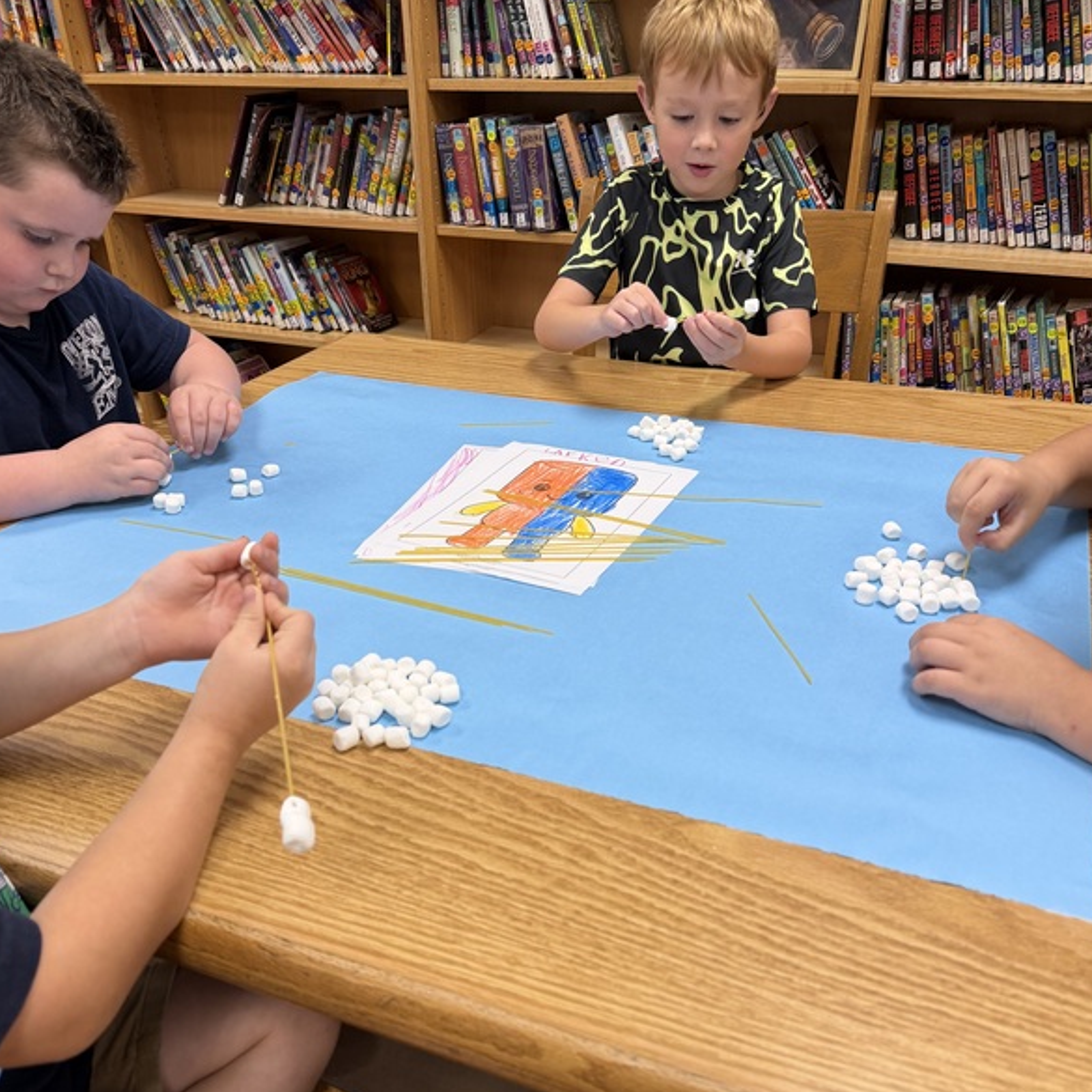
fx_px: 1035
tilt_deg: -33.5
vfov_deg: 55.2
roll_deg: -0.8
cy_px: 655
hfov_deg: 55.6
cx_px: 539
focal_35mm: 29
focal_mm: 6.76
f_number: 1.78
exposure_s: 1/120
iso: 125
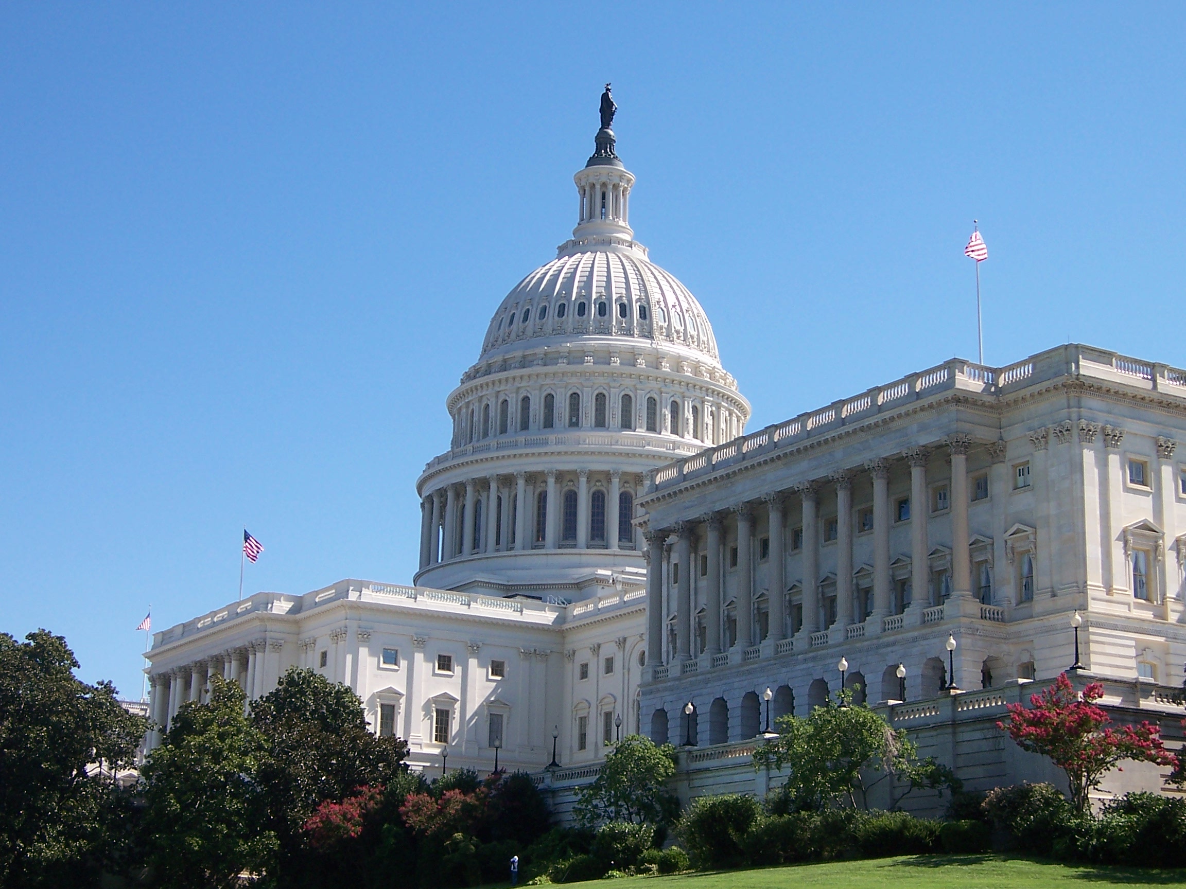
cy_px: 444
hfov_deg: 32.2
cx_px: 593
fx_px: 2056
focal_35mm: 60
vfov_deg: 24.4
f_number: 4.8
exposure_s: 1/500
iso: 80
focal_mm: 10
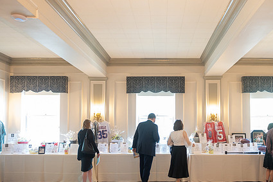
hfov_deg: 56.7
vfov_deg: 39.5
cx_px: 166
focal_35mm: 33
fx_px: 250
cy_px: 120
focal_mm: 24
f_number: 2.8
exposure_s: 1/25
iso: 2000
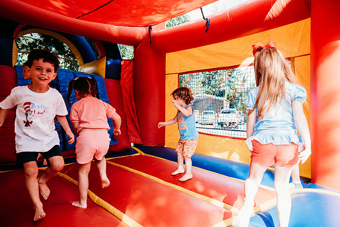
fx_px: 227
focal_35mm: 24
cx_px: 170
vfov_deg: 53.2
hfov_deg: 73.7
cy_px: 114
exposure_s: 1/400
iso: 250
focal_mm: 24
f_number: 3.5
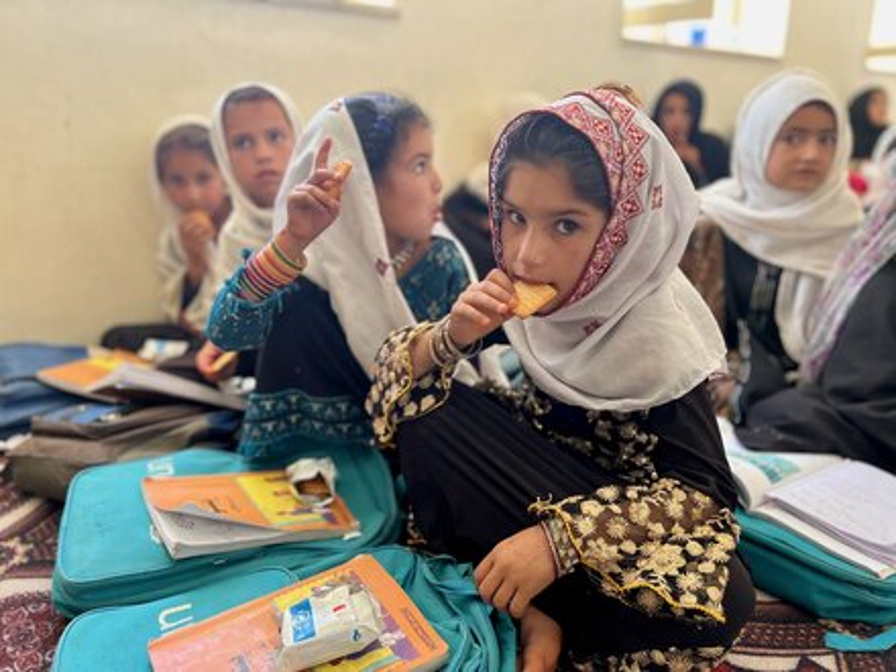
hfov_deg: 67.3
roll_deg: +0.2
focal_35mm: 26
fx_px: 673
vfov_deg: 53.1
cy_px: 336
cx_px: 448
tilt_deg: -17.7
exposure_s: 1/106
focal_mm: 5.7
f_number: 1.5
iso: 125
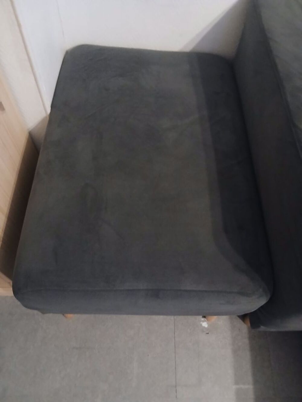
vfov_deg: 67.3
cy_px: 201
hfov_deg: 53.1
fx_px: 302
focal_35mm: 26
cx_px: 151
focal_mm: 3.98
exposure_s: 1/16.7
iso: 1000
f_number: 1.8
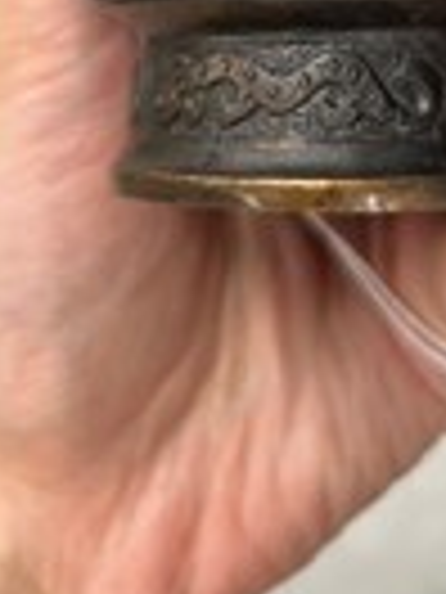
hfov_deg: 18.0
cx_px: 487
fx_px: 1357
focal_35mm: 79
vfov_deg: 22.0
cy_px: -194
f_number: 1.5
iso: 125
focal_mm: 5.7
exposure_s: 1/82
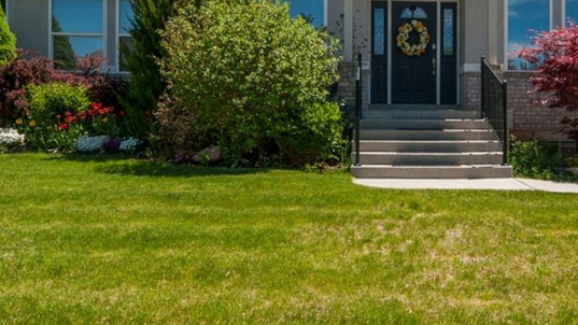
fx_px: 552
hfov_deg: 52.8
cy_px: 70
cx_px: 434
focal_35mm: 36
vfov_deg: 32.0
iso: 100
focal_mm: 12
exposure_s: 1/200
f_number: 8
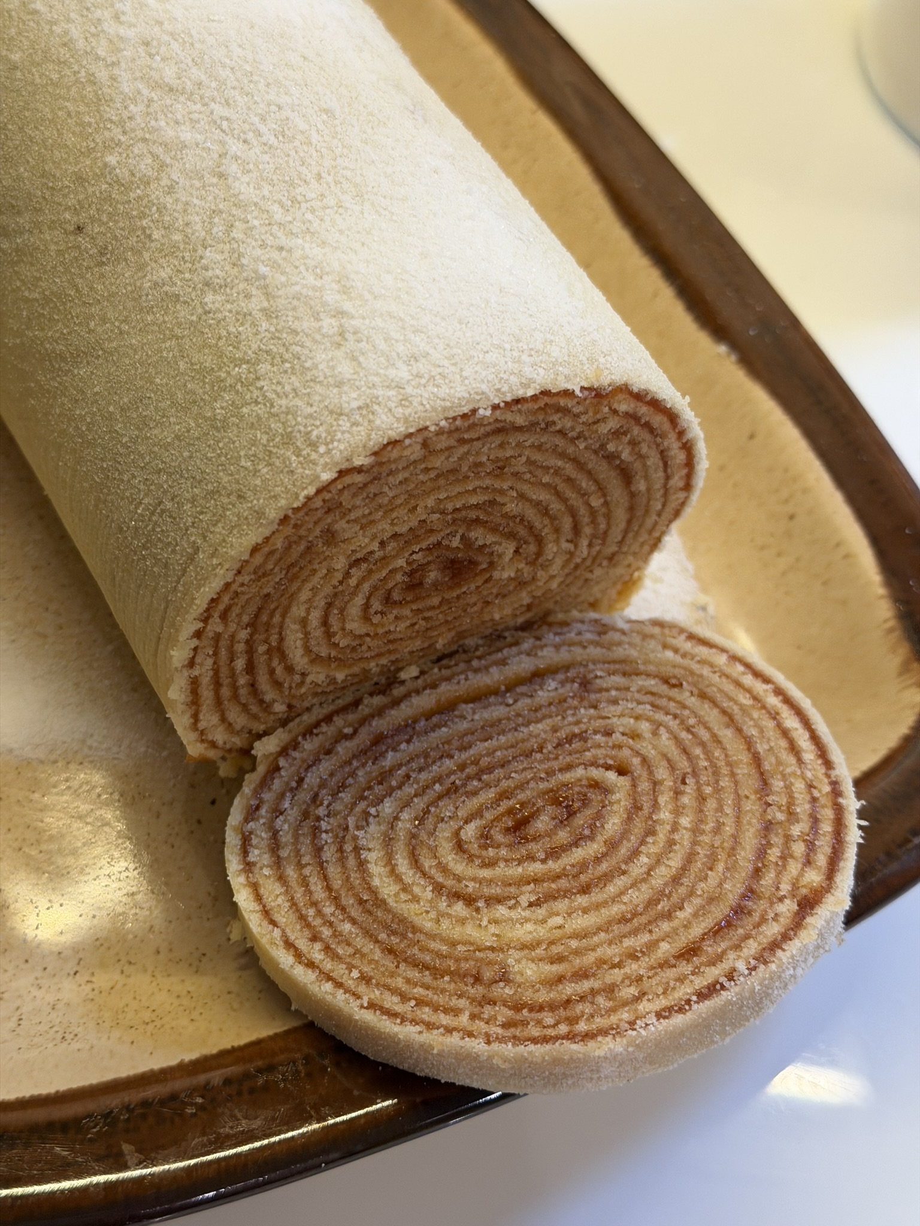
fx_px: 1701
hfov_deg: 30.3
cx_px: 460
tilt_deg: -52.0
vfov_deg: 39.7
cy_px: 613
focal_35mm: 48
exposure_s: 1/60
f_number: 1.78
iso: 200
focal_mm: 6.76
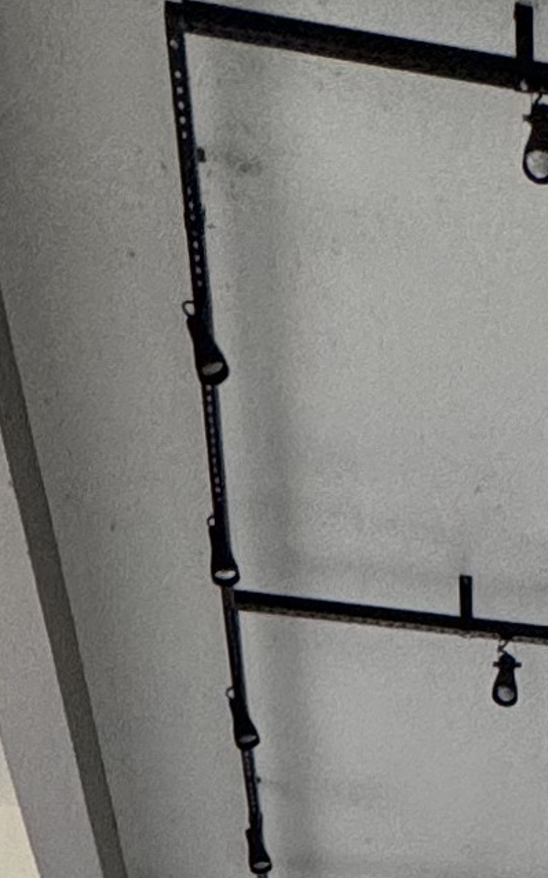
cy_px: 2130
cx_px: 788
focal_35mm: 94
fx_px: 2247
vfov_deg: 14.3
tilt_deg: -3.5
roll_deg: +1.2
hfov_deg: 13.2
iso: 160
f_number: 2.2
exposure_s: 1/99
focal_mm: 2.22
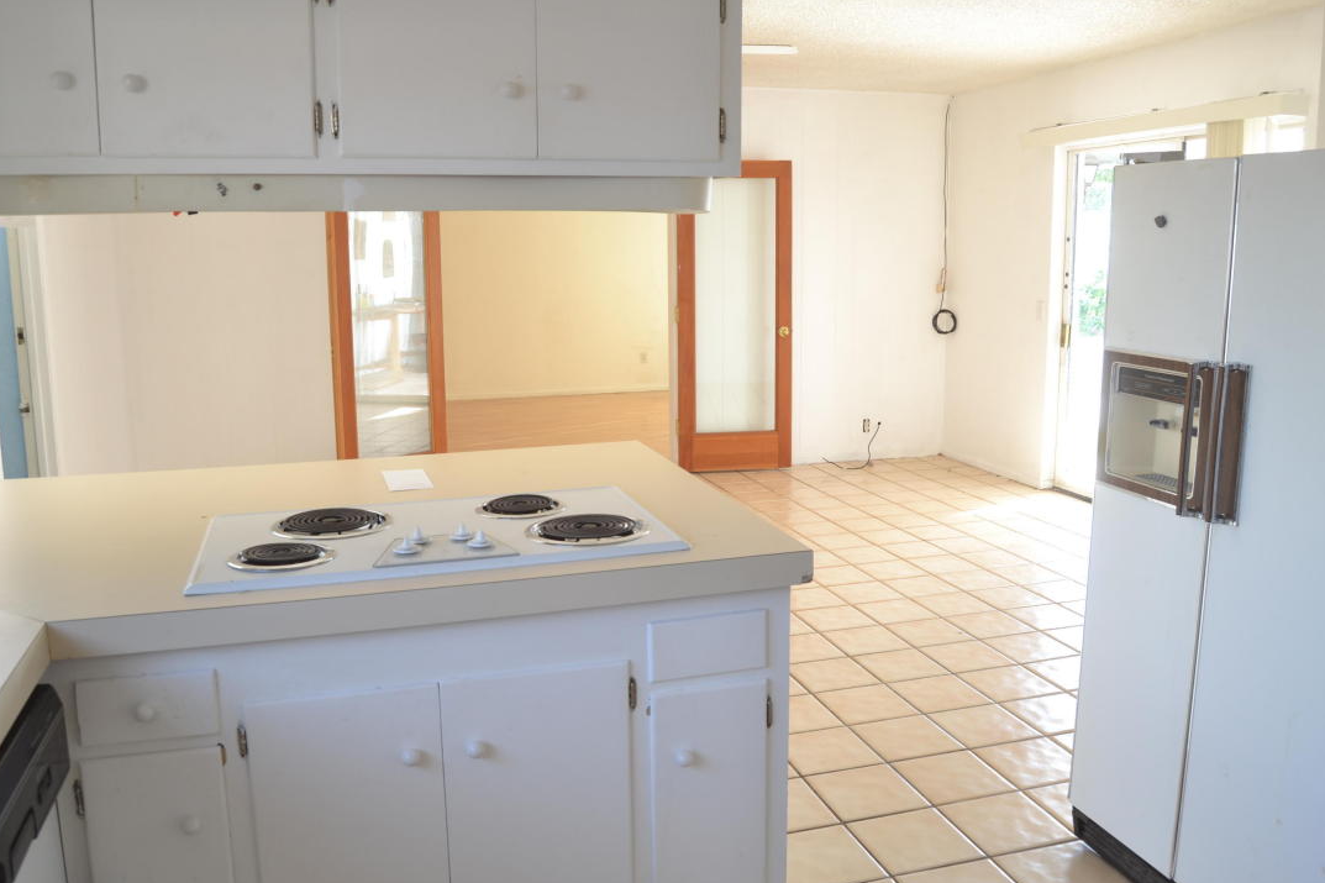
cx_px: 641
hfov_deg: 63.7
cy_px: 422
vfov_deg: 44.9
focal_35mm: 29
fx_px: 1067
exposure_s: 1/6
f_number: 6.3
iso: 100
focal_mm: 18
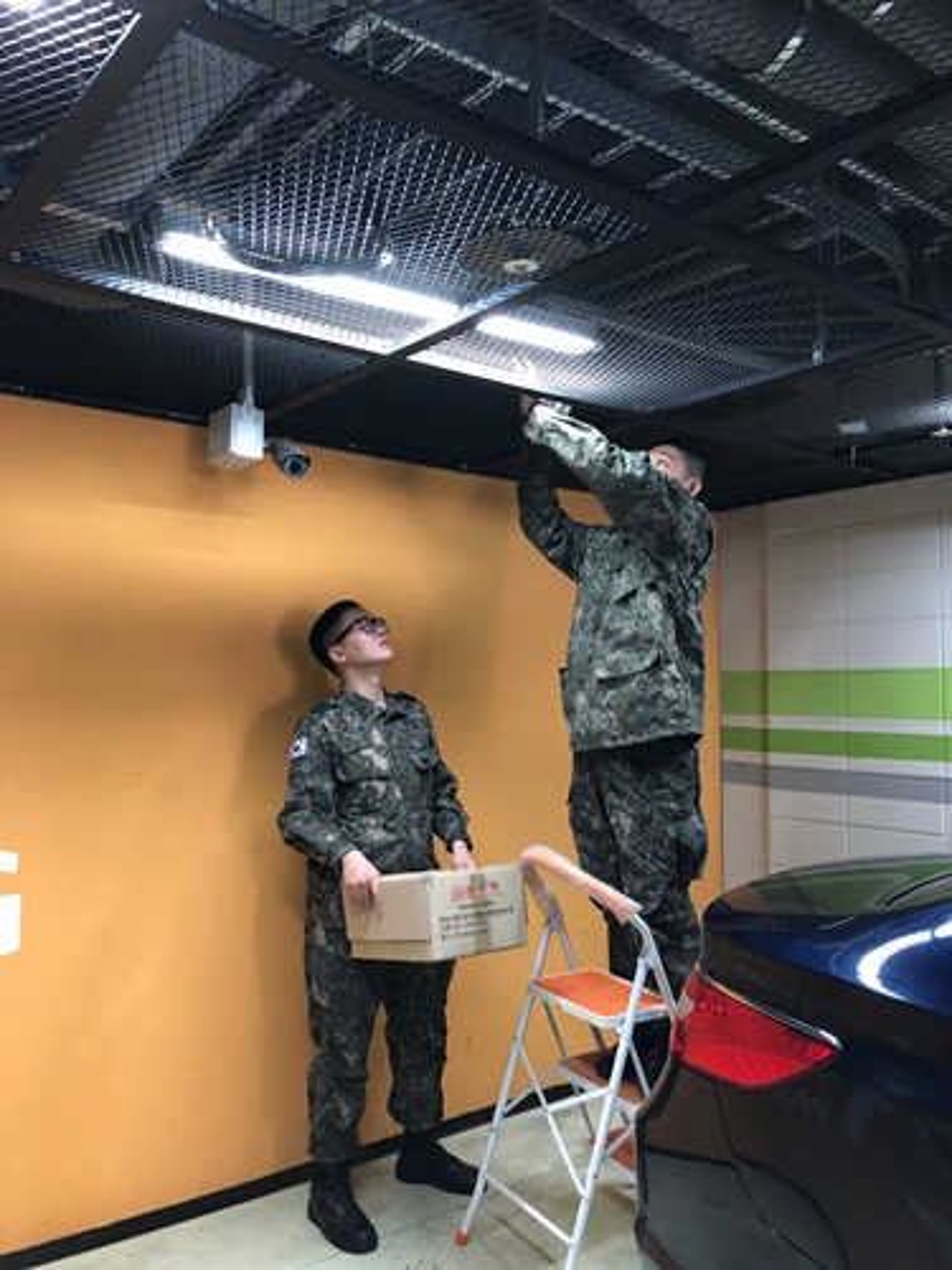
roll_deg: +0.1
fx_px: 1027
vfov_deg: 63.4
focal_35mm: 28
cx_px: 476
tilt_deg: +4.2
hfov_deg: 49.7
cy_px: 635
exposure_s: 1/15
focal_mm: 4
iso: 100
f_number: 1.8
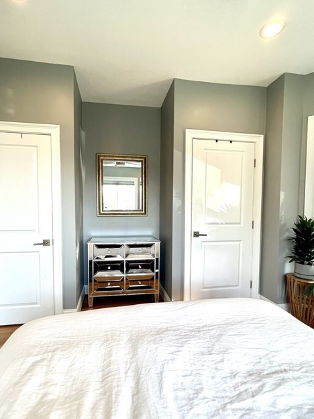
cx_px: 146
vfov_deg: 94.4
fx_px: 194
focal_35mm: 16
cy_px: 221
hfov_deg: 78.0
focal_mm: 1.57
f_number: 1.8
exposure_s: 1/120
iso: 80
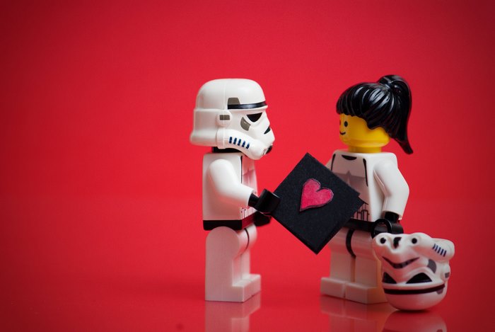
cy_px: 166
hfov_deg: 13.0
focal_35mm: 158
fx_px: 2169
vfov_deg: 8.7
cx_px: 248
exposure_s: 1/250
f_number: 8
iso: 100
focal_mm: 105
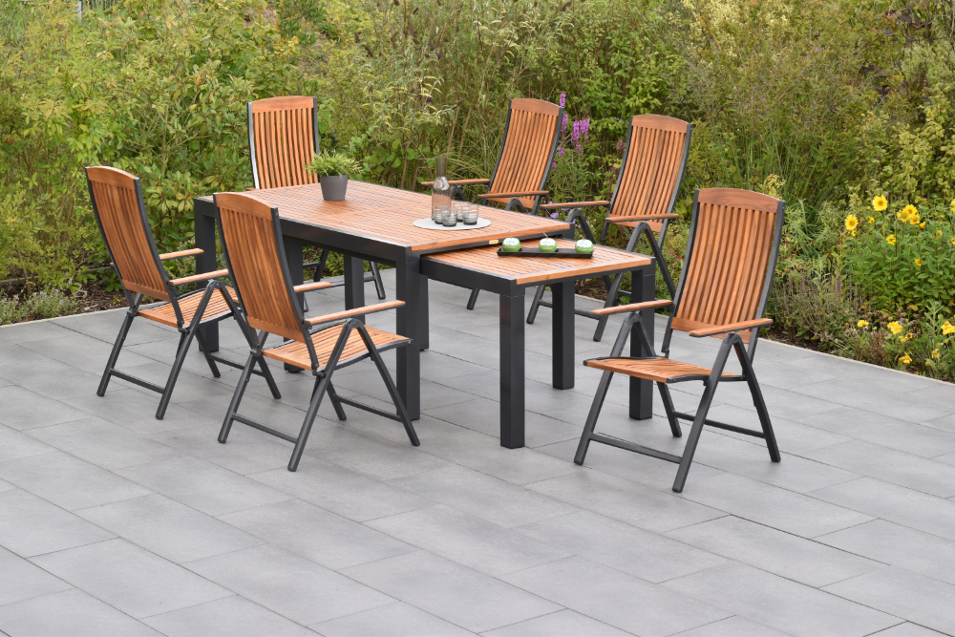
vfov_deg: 18.2
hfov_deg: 27.0
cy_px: 318
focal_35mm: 75
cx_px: 478
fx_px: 1990
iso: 100
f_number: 7.1
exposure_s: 1/100
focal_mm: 50
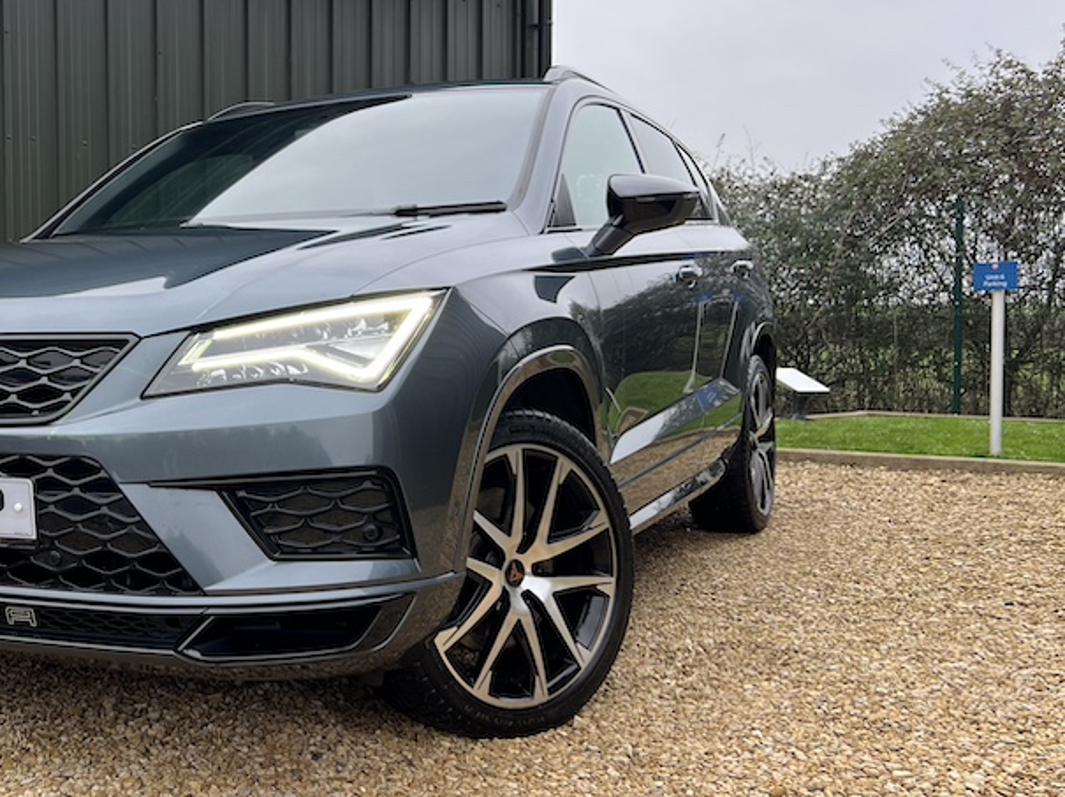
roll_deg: +1.4
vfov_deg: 33.5
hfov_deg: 42.1
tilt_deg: -1.6
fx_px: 1322
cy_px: 341
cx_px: 227
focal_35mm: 43
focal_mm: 5.7
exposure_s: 1/127
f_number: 1.5
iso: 40
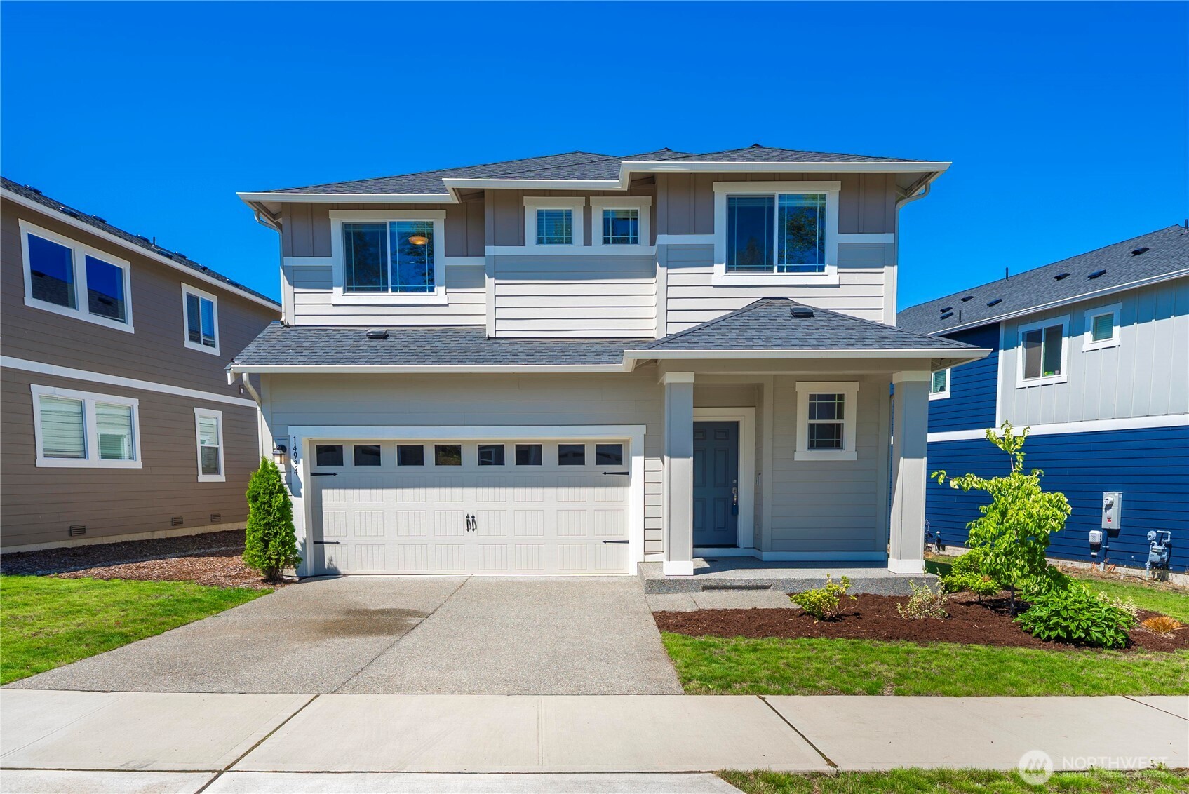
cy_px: 397
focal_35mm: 22
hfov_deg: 78.6
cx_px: 594
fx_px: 727
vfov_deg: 57.3
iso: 80
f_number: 7.1
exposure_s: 1/160
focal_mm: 22
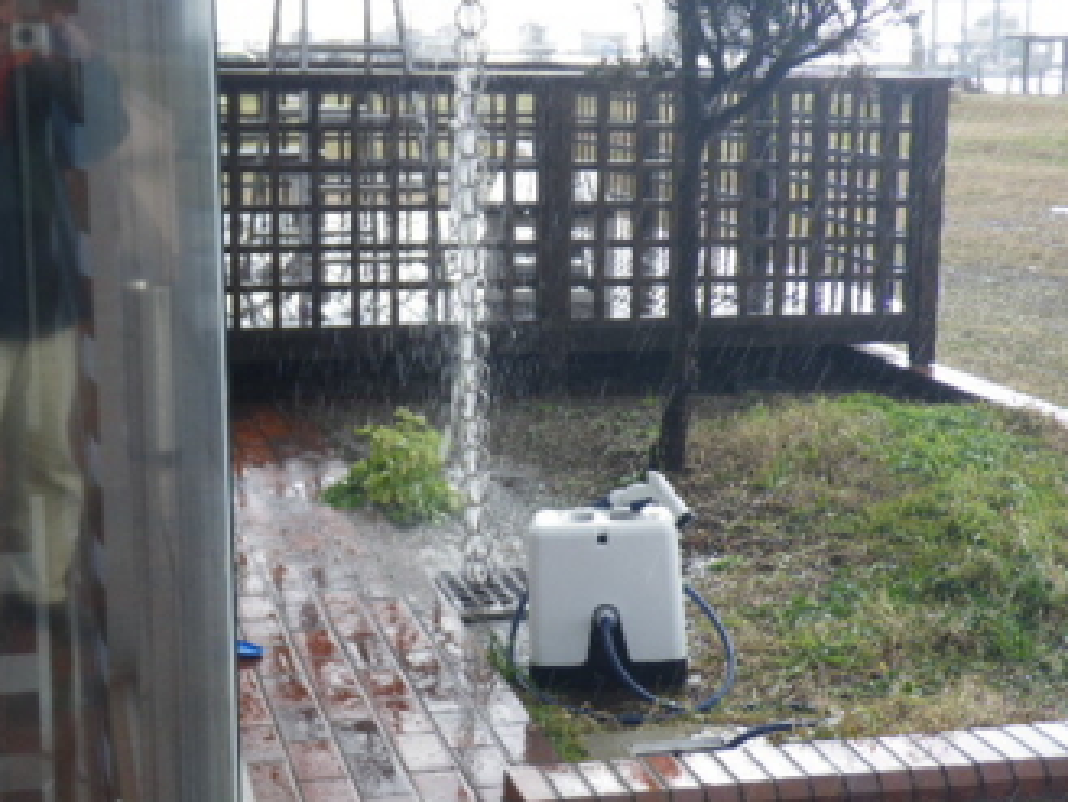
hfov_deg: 31.2
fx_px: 1914
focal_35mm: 62
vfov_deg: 23.7
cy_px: 422
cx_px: 539
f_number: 4.4
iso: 50
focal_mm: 9.1
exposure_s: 1/125
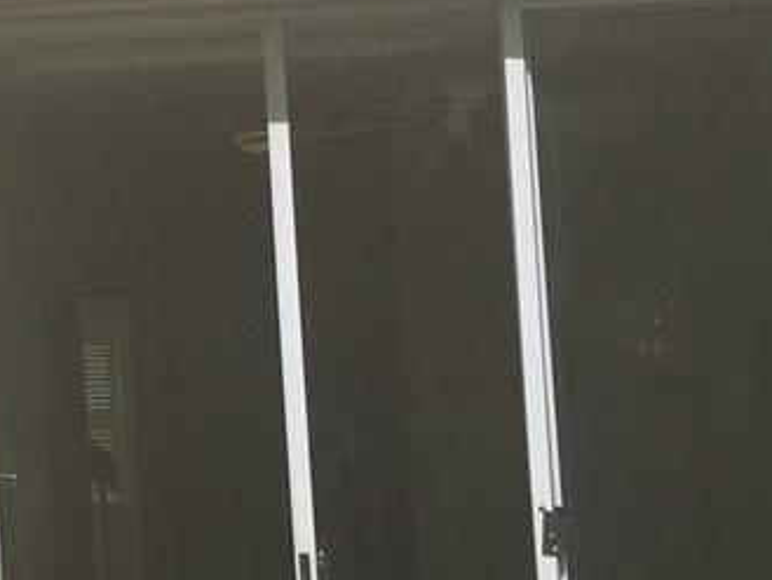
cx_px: -772
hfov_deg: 12.4
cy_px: 131
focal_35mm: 141
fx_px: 3146
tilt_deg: +6.0
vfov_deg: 10.5
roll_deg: -0.1
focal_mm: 4.15
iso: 32
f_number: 2.2
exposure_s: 1/3049
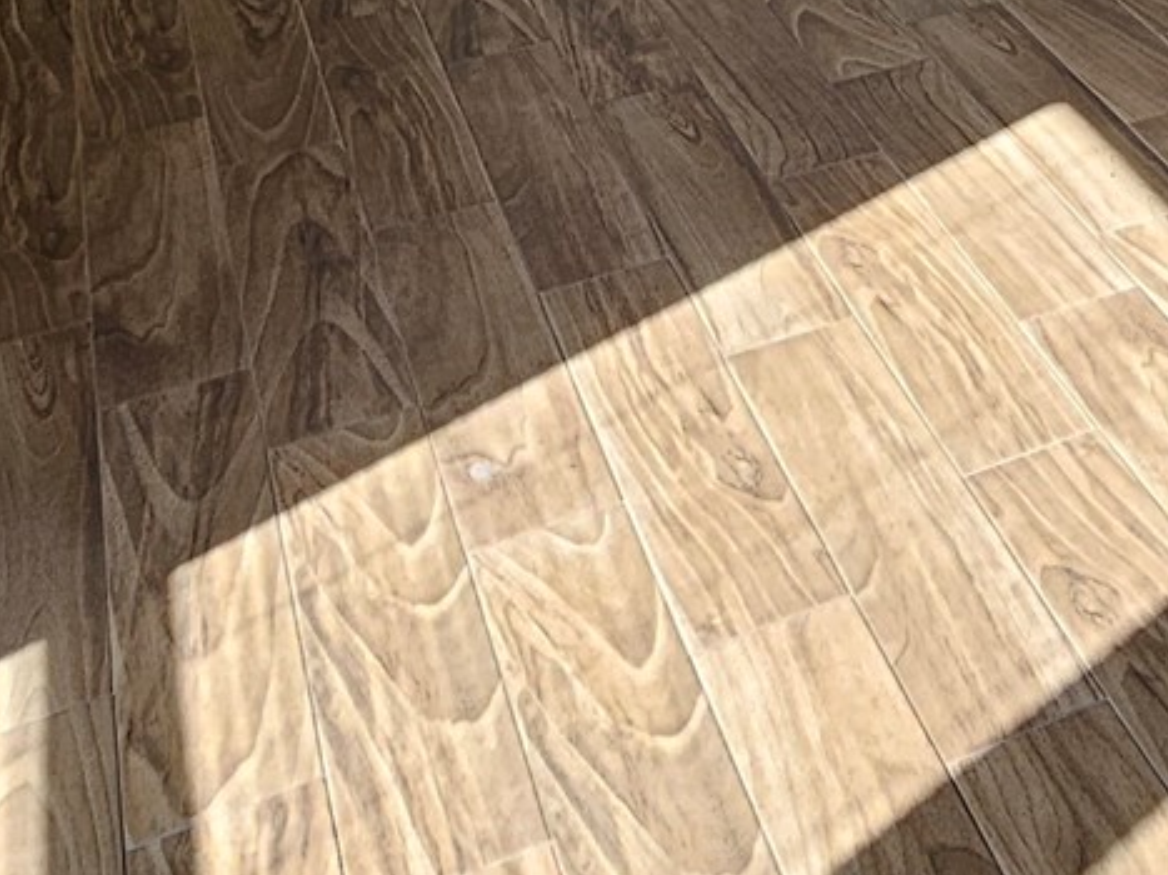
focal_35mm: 57
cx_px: 1090
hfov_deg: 31.9
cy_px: -785
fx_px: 1923
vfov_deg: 18.6
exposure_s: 1/124
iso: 50
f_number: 2.2
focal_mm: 2.2
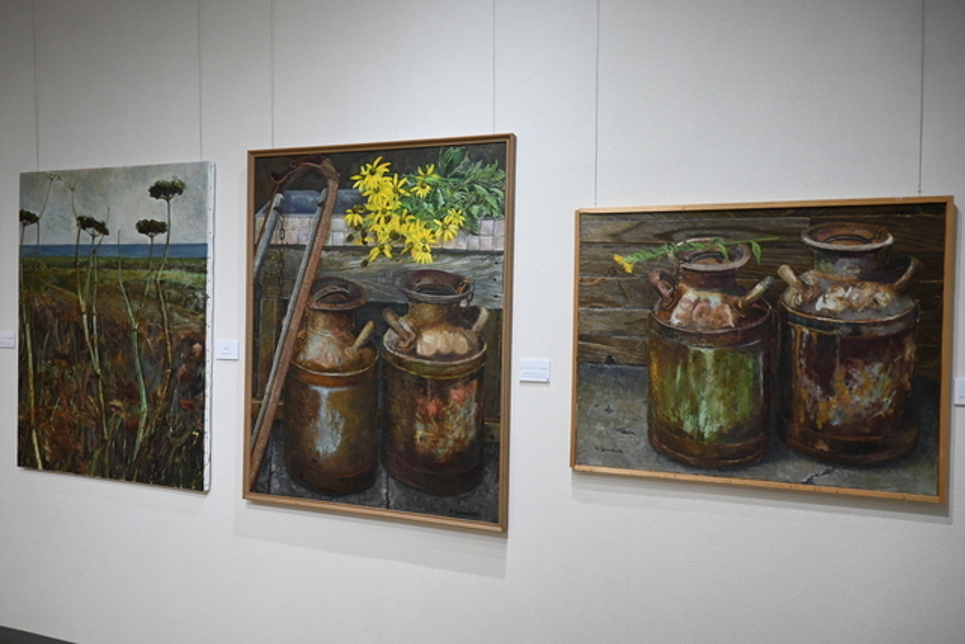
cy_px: 322
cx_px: 482
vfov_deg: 53.2
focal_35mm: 24
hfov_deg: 73.7
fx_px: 643
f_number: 3.5
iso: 560
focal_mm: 16
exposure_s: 1/125
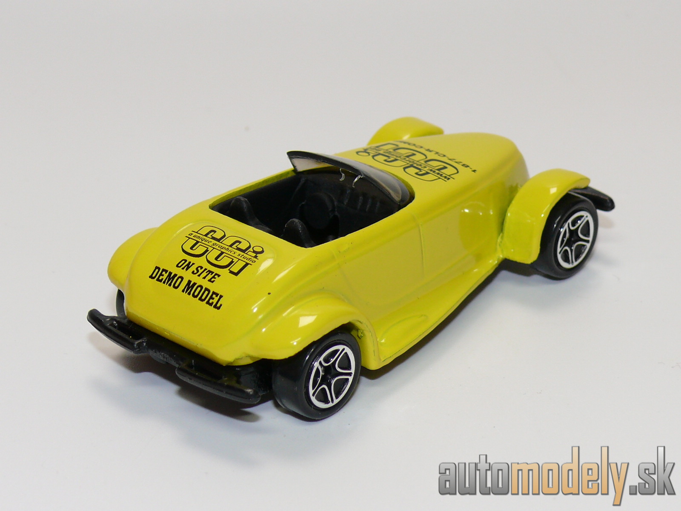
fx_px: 2026
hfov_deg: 19.1
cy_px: 256
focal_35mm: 103
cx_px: 340
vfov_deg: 14.4
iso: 100
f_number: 4
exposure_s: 1/30
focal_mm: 13.6
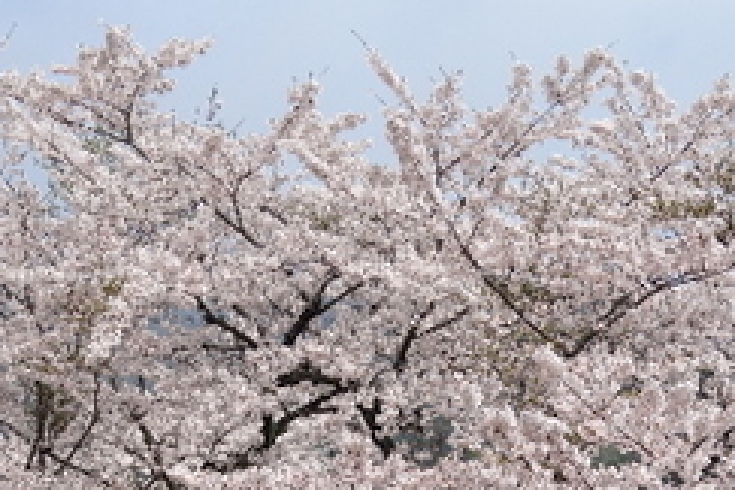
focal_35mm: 92
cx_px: 312
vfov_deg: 13.9
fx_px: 1878
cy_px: 752
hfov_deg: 22.1
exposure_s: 1/500
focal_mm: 10.4
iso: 125
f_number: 5.6
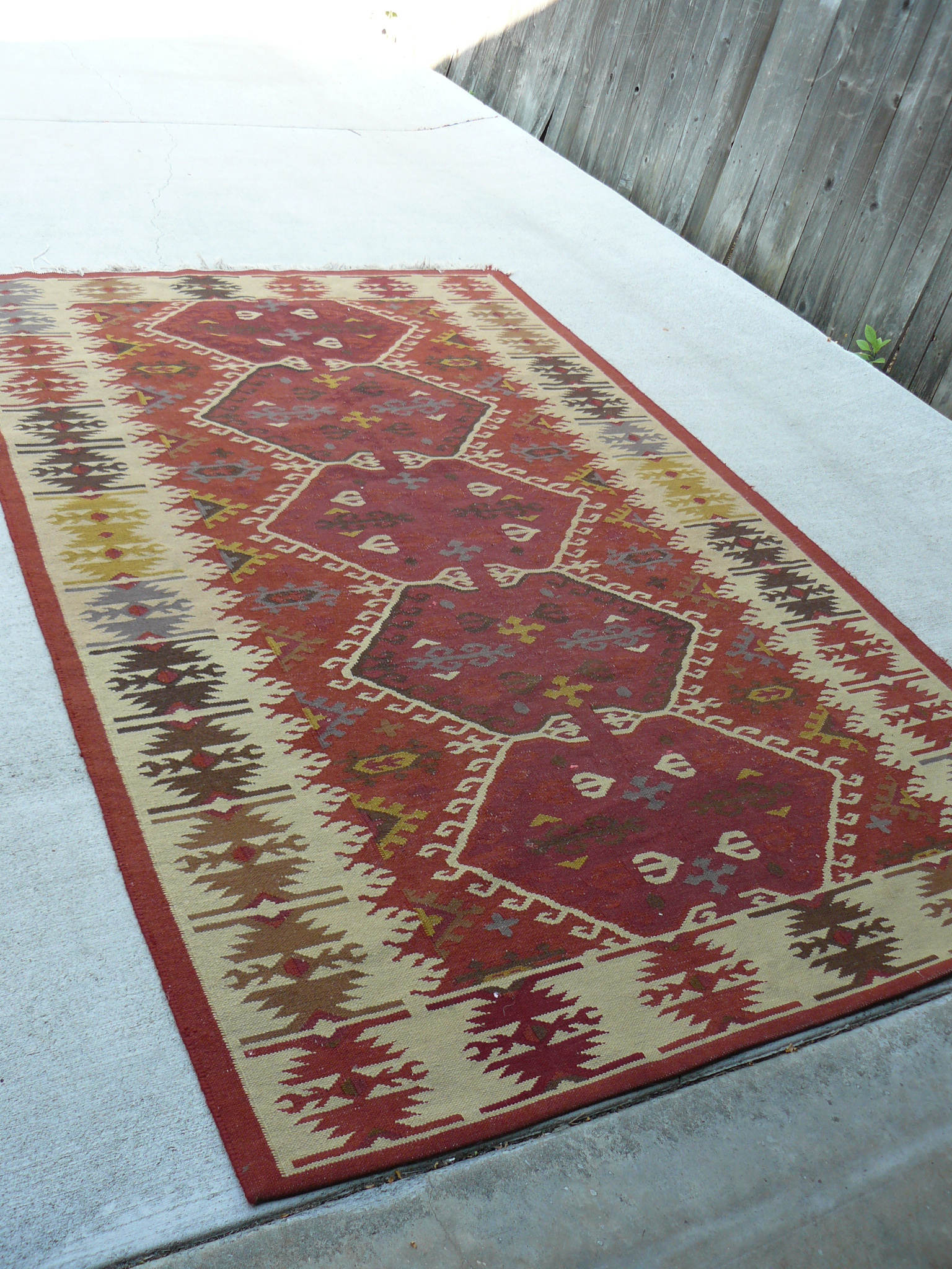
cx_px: 476
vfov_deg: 51.4
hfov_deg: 39.7
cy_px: 634
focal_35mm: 36
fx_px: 1320
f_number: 3.2
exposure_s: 1/100
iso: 100
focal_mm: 6
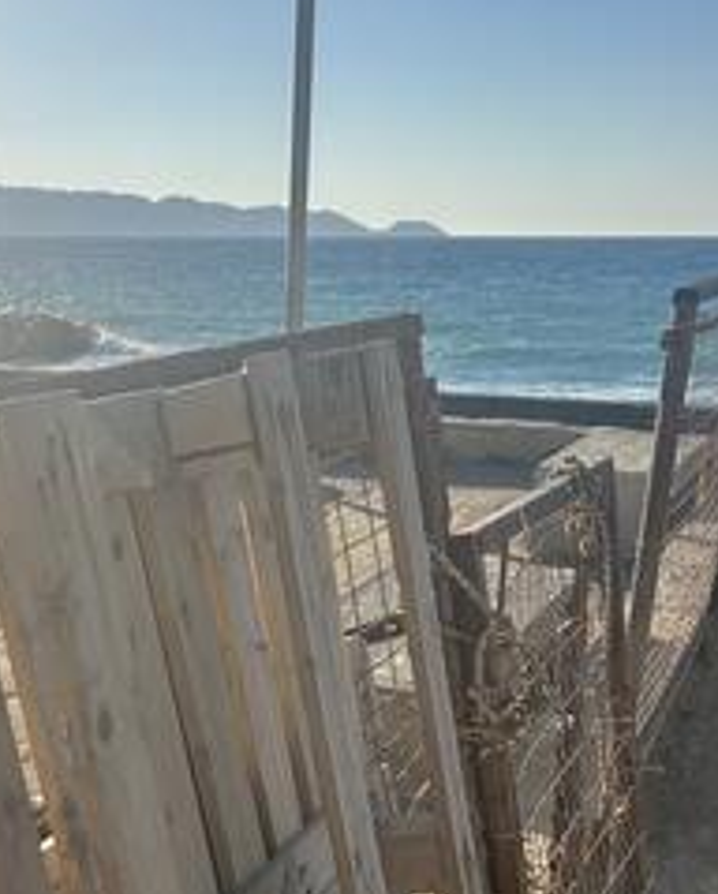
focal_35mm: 53
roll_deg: +1.2
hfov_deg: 28.4
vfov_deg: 33.1
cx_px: 200
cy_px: 838
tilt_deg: -23.8
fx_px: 1404
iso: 50
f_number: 1.5
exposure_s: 1/3165
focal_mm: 5.7
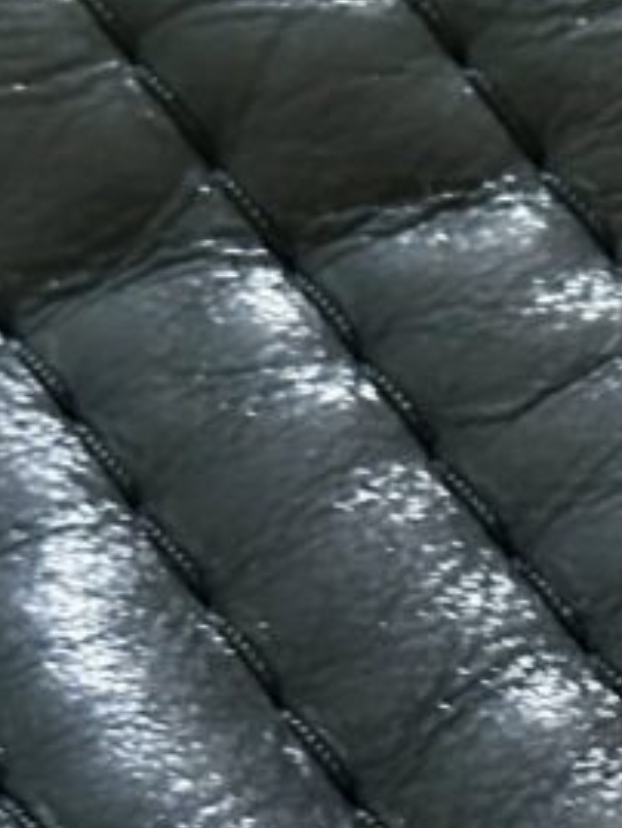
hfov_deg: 13.8
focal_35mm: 99
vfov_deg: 18.8
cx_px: 1019
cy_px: 991
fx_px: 2370
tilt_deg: -64.1
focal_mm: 5.7
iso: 500
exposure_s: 1/43
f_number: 1.5
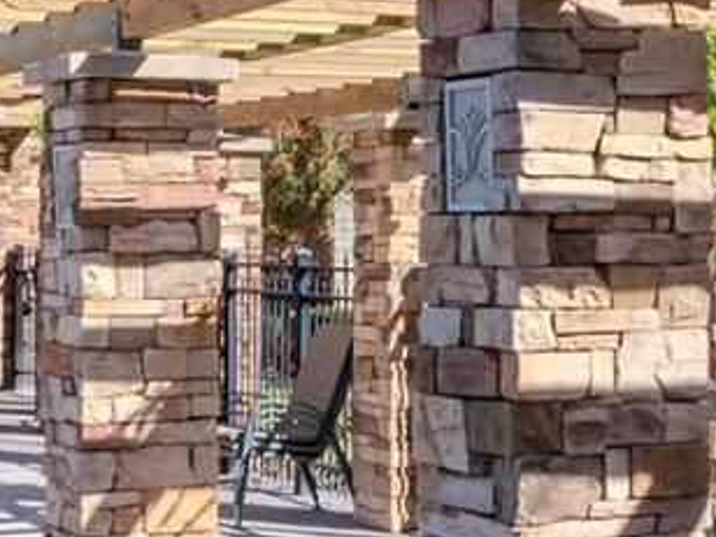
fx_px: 2017
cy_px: 163
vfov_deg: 15.1
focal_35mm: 98
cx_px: 558
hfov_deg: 19.9
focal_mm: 13
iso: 640
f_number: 9
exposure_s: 1/800
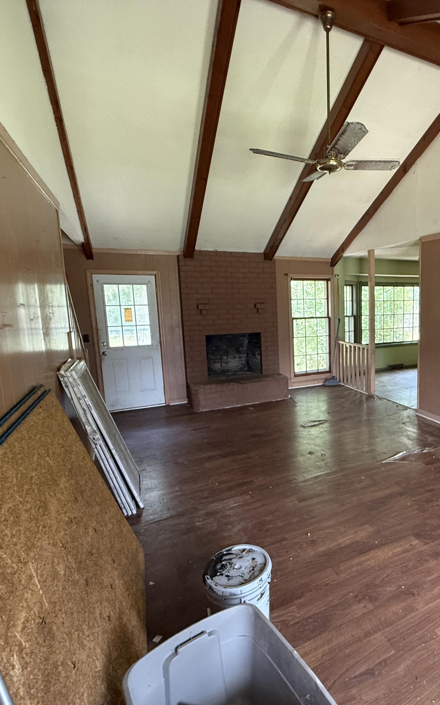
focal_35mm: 20
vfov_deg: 85.1
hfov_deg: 55.9
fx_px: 384
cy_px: 354
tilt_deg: -7.9
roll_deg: +0.5
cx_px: 344
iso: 500
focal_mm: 2.22
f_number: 2.2
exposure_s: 1/60
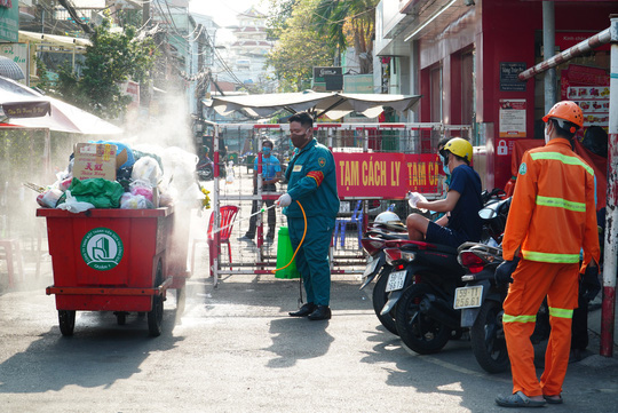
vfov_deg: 17.9
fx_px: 1314
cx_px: 309
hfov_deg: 26.5
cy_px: 206
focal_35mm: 76
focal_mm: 51
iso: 200
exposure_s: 1/160
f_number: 8
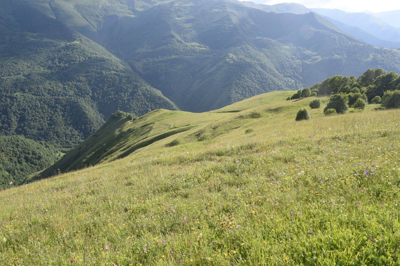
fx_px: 344
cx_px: 200
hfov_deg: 60.3
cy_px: 133
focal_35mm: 31
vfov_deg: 42.3
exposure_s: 1/125
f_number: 11
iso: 200
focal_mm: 31
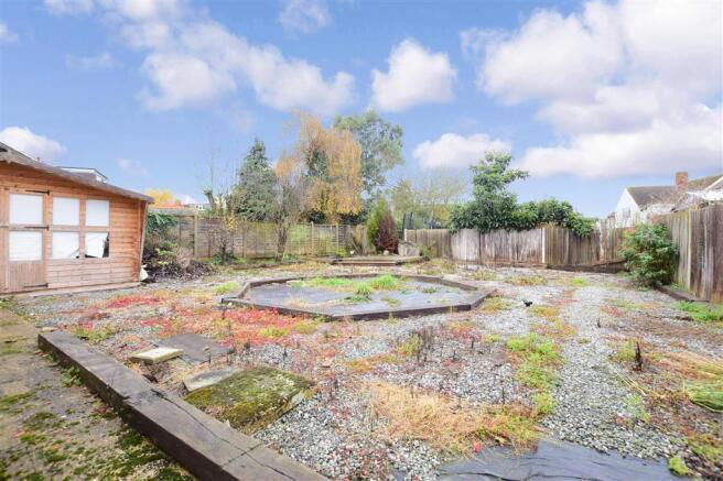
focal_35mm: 15
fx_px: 301
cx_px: 362
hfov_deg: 100.4
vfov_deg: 77.3
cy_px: 240
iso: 400
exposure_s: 1/60
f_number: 9
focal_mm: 10
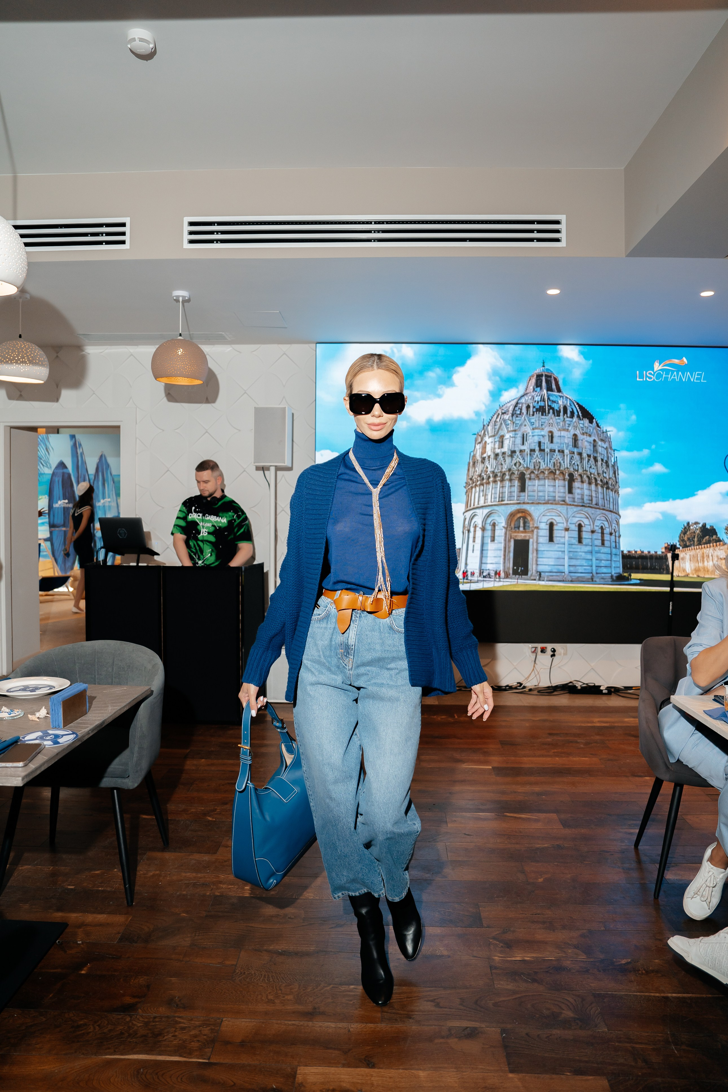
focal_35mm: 24
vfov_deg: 73.7
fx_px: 728
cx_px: 364
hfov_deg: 53.1
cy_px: 546
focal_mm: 24
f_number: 3.2
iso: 320
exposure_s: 1/160
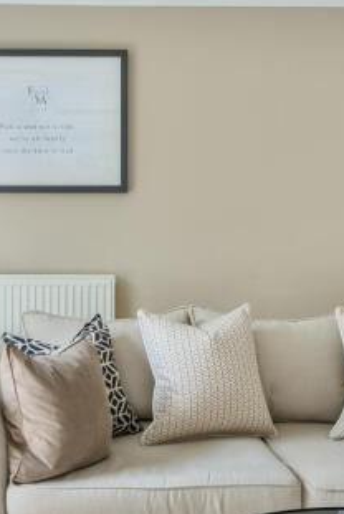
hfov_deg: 24.5
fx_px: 787
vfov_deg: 36.2
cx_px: 112
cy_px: 257
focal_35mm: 55
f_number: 8
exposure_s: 1/13
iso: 100
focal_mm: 24
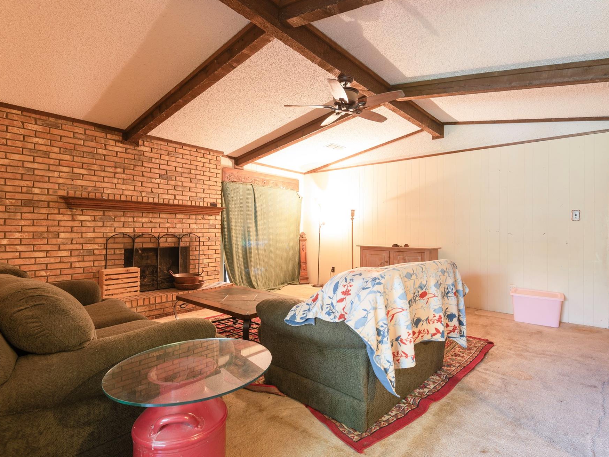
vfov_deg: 71.6
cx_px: 335
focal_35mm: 18
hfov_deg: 87.5
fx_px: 317
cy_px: 230
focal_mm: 16
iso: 100
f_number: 7.1
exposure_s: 5
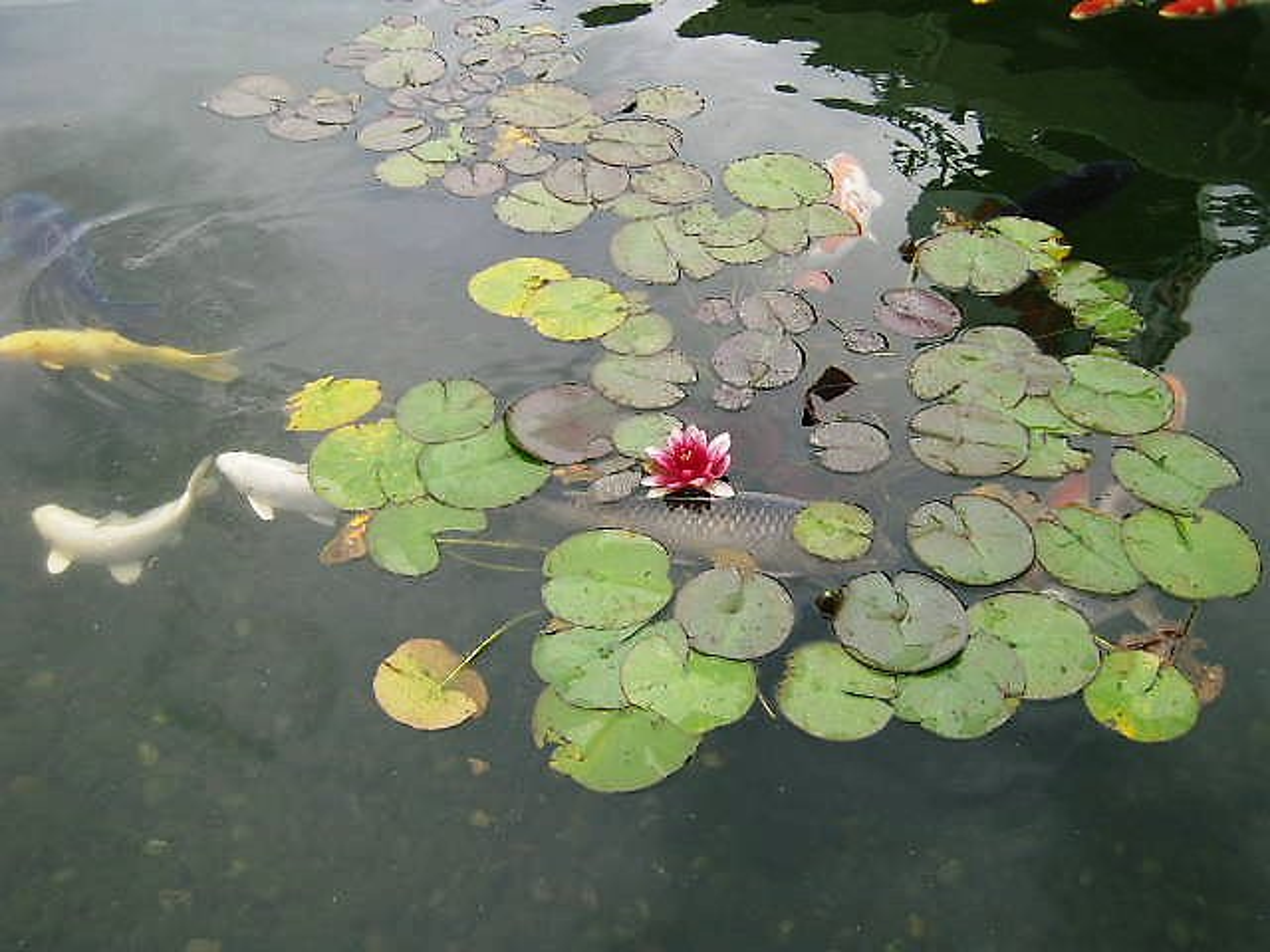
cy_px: 476
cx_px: 635
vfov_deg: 38.7
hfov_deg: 50.1
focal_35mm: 37
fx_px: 1357
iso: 100
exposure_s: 1/200
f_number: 3
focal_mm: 6.5
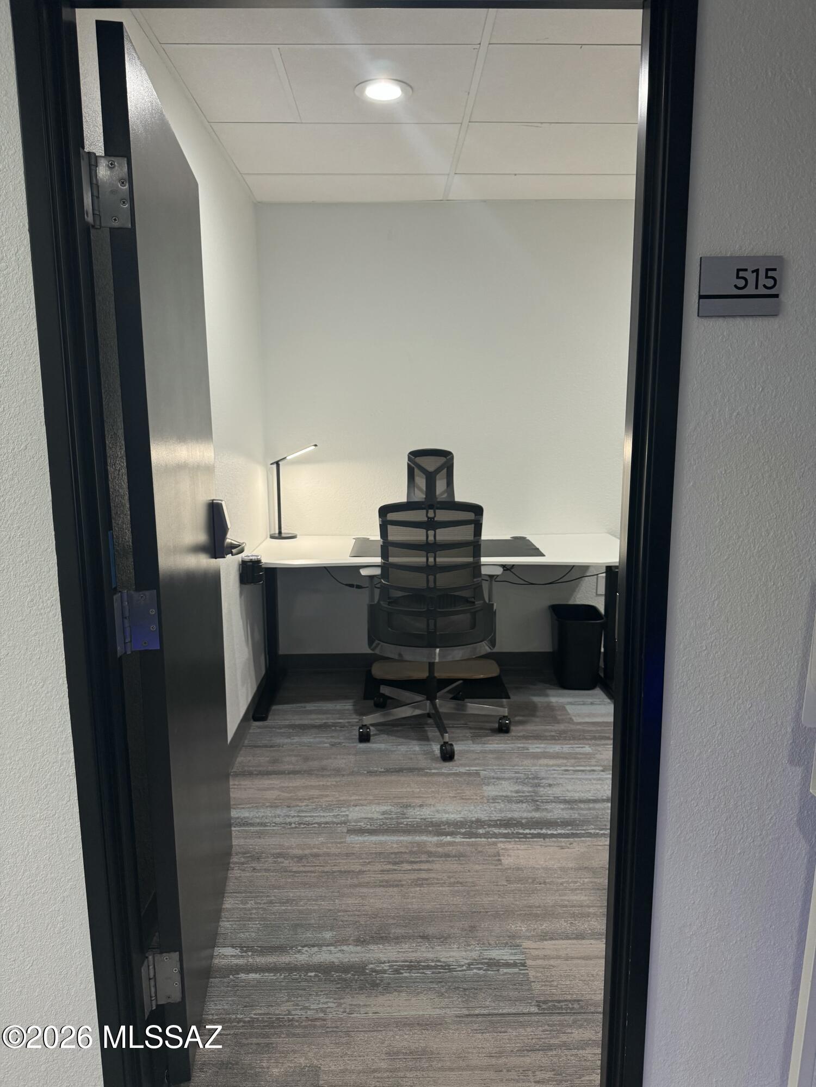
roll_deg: -1.2
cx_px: 408
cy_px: 544
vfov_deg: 71.6
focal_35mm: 24
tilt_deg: -9.1
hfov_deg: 56.8
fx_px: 754
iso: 200
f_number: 1.78
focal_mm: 6.76
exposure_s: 1/120
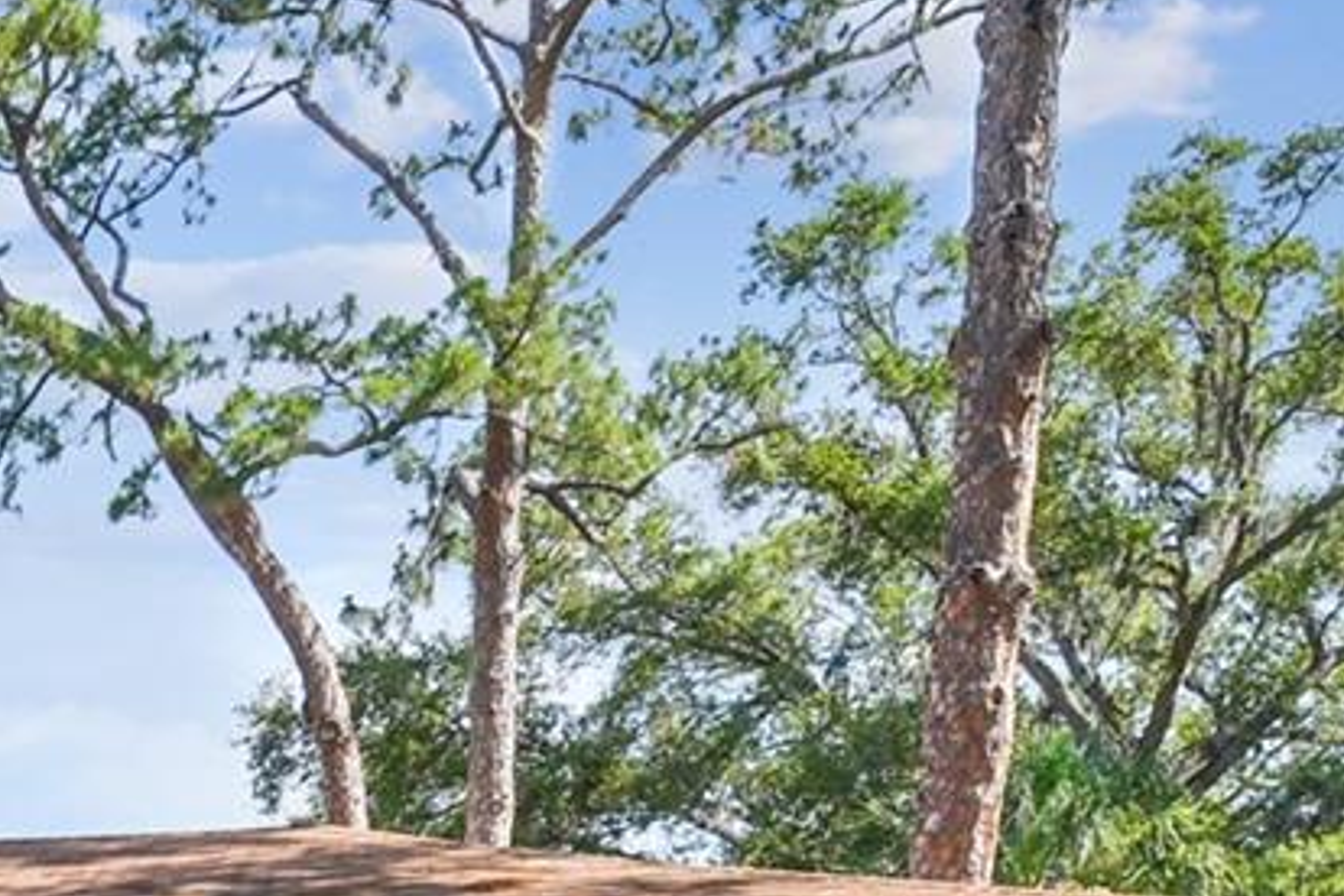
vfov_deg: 20.8
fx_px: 2165
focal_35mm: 58
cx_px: -419
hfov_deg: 28.2
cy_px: 1227
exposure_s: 1/100
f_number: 7.1
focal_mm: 10
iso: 100
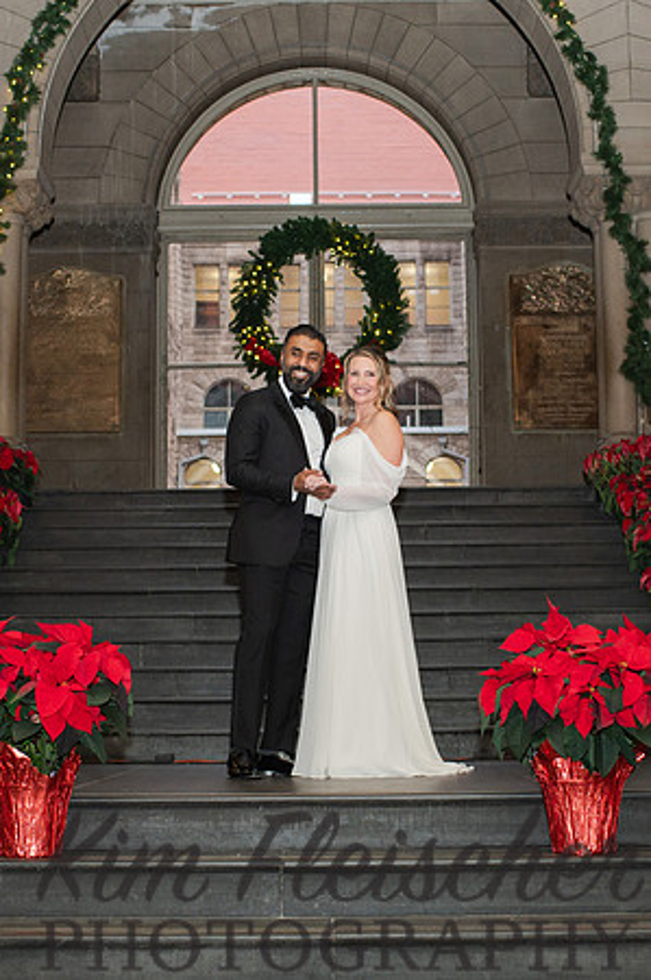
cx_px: 322
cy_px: 516
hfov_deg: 22.9
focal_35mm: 59
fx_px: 1607
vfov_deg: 33.9
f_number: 3.5
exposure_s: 1/200
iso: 1000
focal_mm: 35
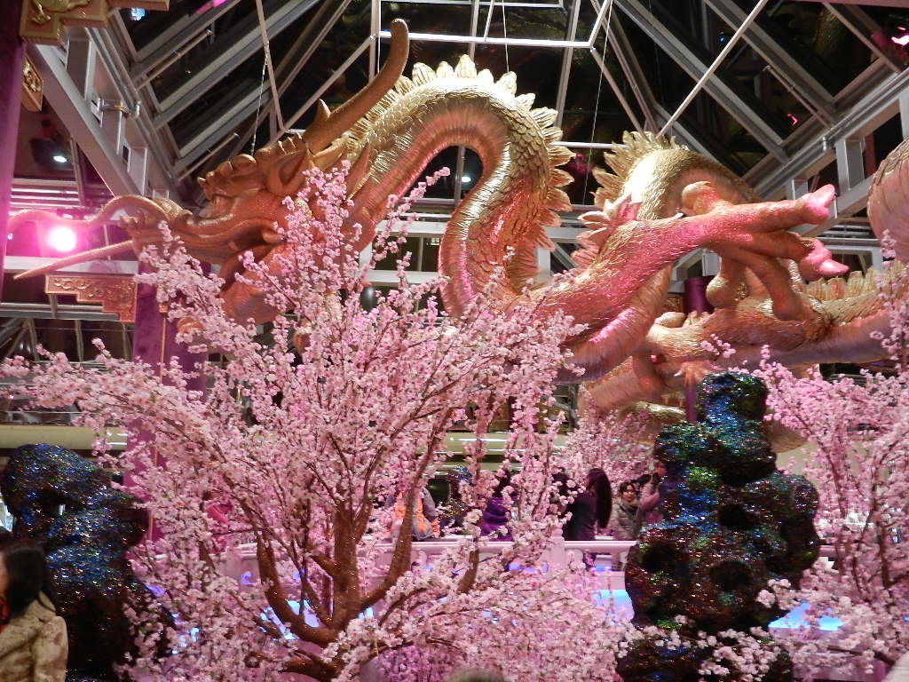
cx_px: 454
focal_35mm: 33
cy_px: 341
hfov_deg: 55.4
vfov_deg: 42.9
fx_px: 867
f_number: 3.8
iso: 400
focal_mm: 5.9
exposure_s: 1/8
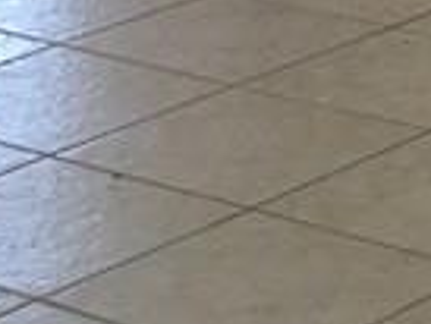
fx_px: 2704
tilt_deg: +0.1
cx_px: 409
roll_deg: +1.9
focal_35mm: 217
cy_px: -733
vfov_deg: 6.2
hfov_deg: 9.1
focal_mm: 4.15
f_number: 2.2
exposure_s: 1/60
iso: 32
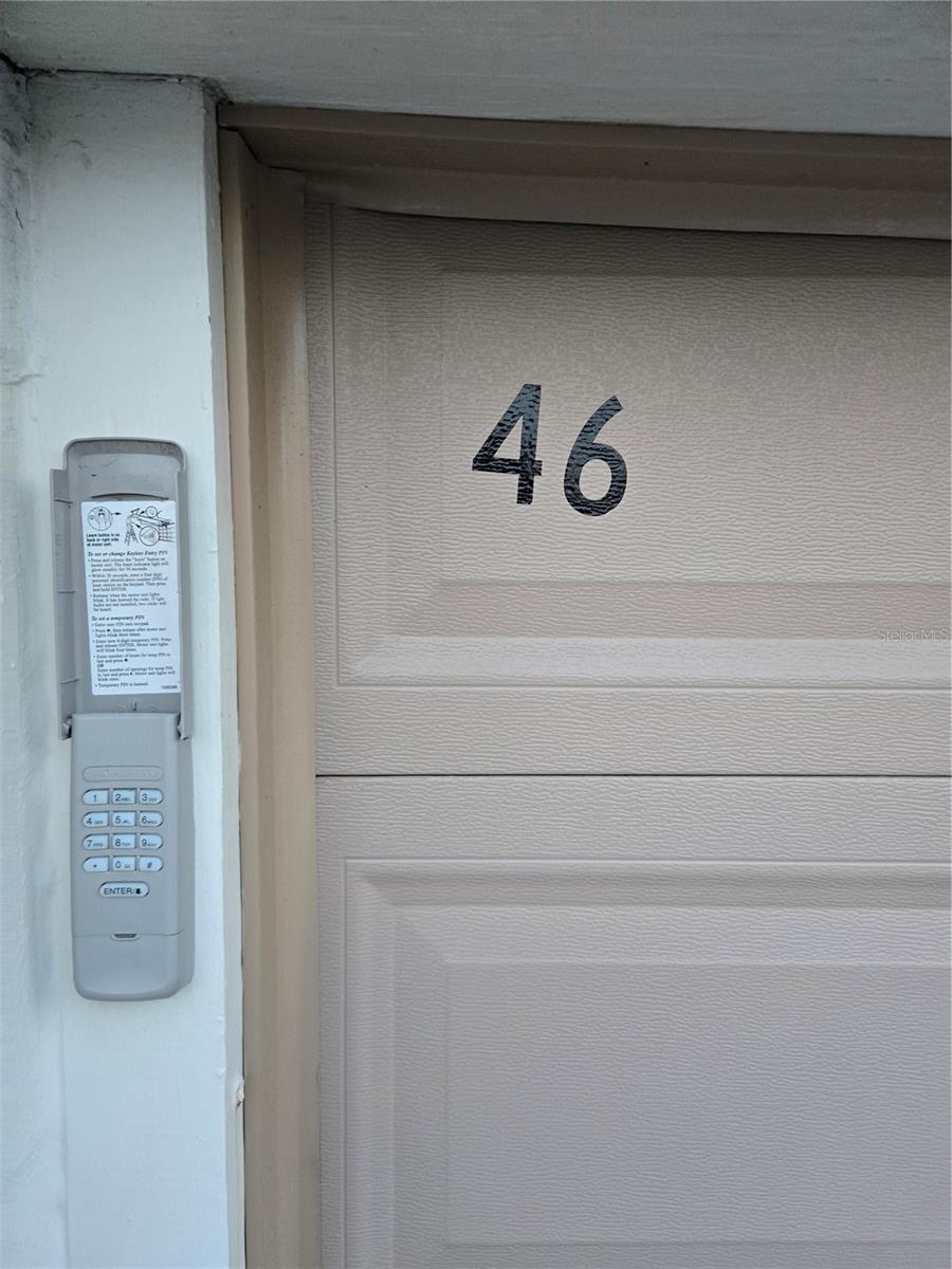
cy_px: 634
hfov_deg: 58.9
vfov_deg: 73.9
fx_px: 843
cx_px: 476
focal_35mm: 23
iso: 640
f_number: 1.8
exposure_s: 1/120
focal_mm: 5.4
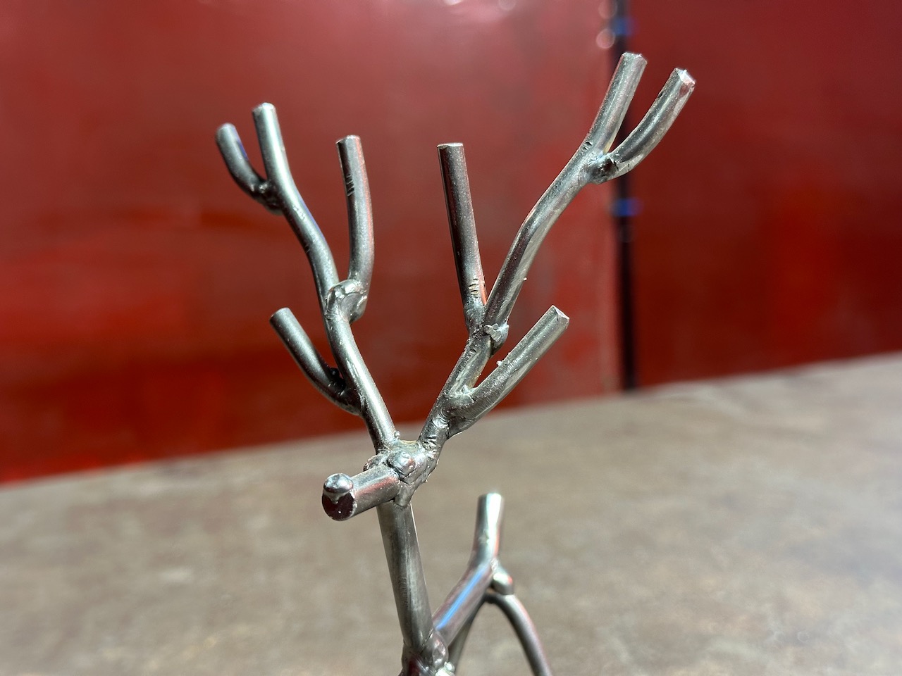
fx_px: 1251
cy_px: 338
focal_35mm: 48
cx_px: 451
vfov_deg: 30.3
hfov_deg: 39.7
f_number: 1.78
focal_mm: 6.86
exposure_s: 1/40
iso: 200
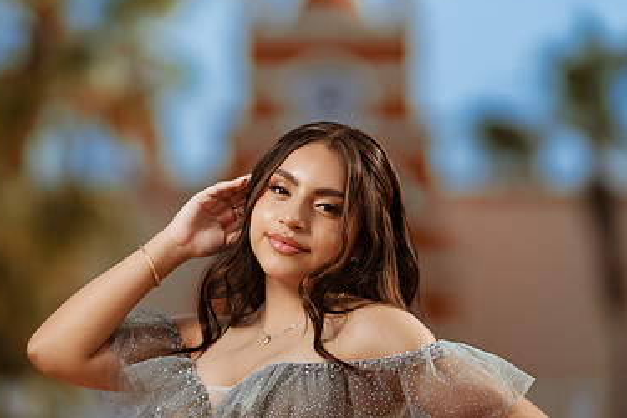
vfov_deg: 6.6
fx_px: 3640
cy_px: 300
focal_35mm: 209
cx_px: 274
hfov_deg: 9.8
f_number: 1.8
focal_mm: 135
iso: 100
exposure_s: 1/5000
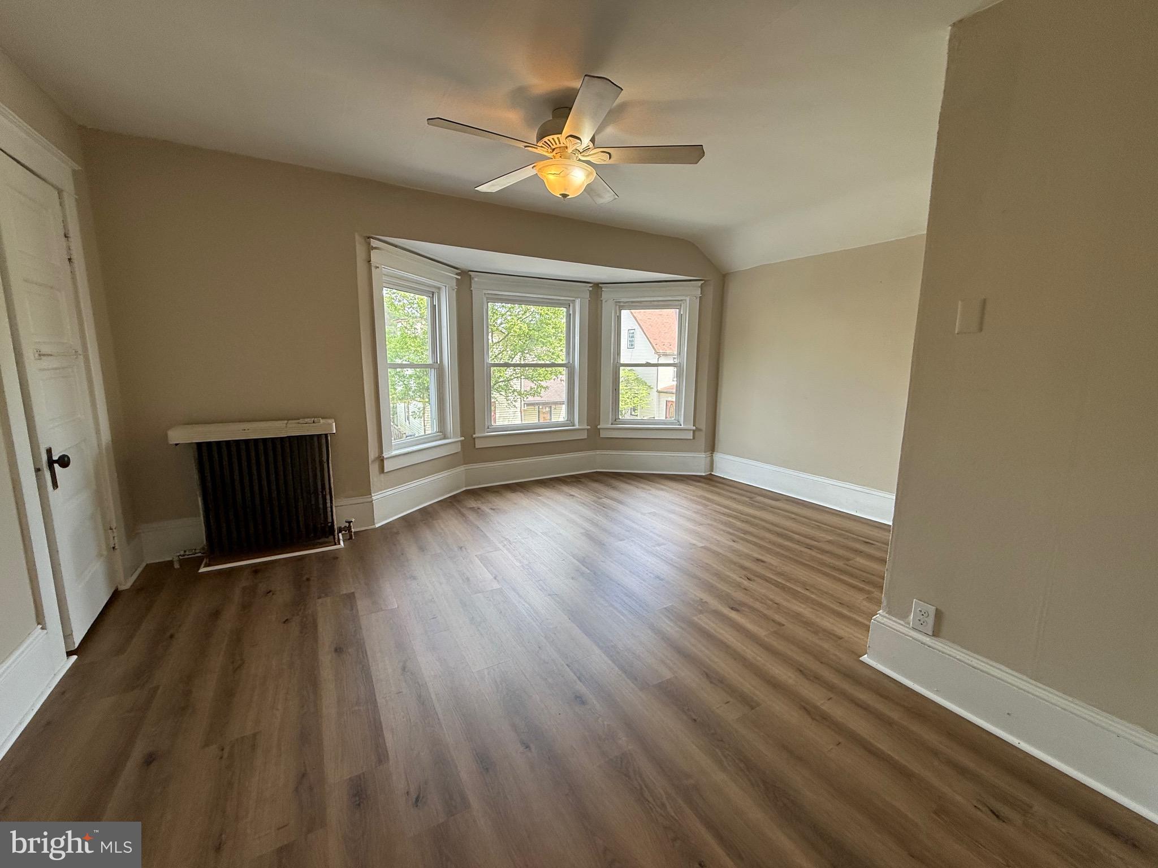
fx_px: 468
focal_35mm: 14
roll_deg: -1.1
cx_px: 579
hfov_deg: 102.1
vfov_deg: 85.7
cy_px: 434
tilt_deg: -8.8
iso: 64
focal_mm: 2.22
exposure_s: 1/145
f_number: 2.2
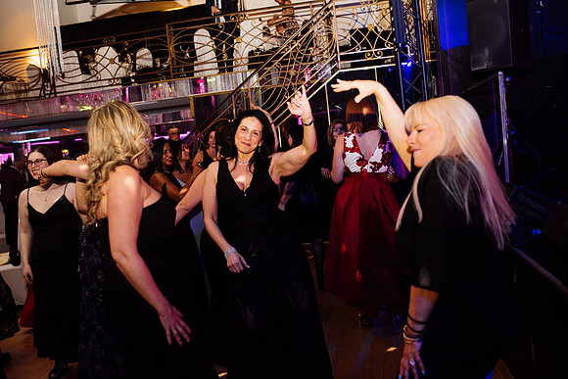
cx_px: 284
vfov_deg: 37.9
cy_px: 190
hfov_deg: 54.4
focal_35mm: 35
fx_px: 552
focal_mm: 35
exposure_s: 1/200
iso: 1250
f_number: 3.2
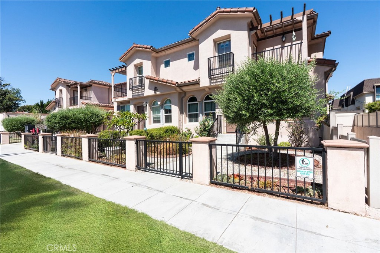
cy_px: 126
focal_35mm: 16
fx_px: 169
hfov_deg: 96.8
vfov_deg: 73.7
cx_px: 190
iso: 125
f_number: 8
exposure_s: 1/800
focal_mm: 16
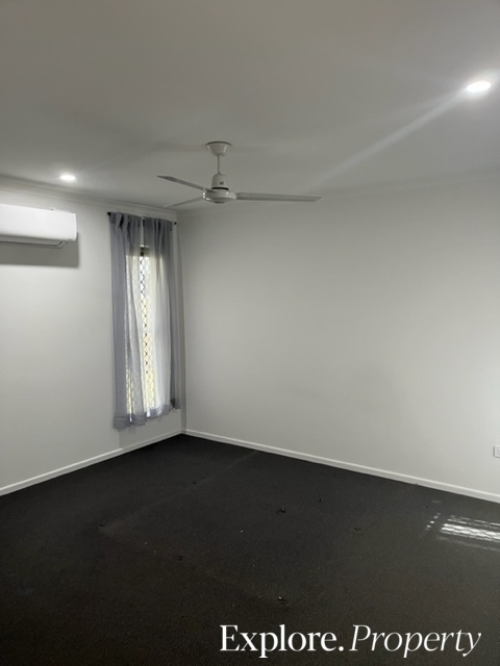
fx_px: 501
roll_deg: +0.9
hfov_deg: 53.1
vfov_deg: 67.3
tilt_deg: -5.1
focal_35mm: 26
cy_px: 333
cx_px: 250
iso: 125
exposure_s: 1/50
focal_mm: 5.1
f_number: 1.6
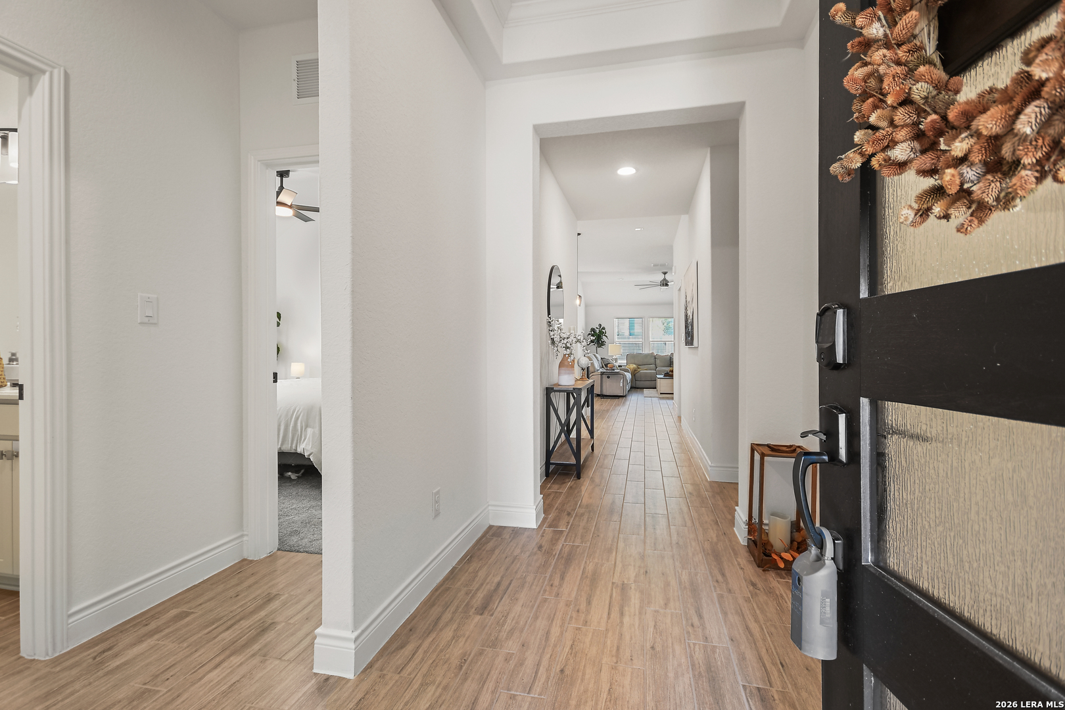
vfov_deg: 77.3
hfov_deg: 100.4
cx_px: 532
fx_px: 444
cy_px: 355
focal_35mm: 15
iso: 125
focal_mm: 10
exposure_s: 1/4
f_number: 4.5
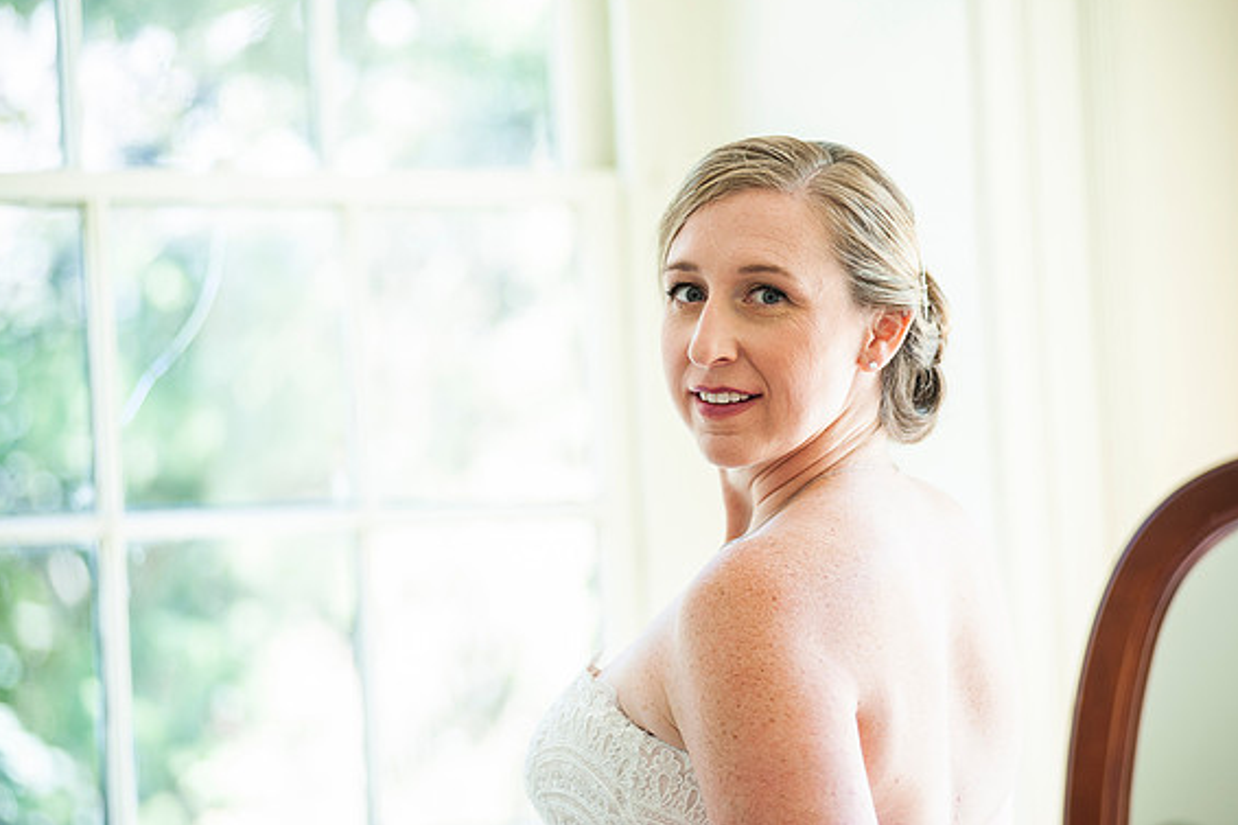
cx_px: 617
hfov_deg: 16.0
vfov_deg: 10.7
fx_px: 4400
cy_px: 407
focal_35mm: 128
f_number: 2.8
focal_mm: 125
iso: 500
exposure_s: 1/160
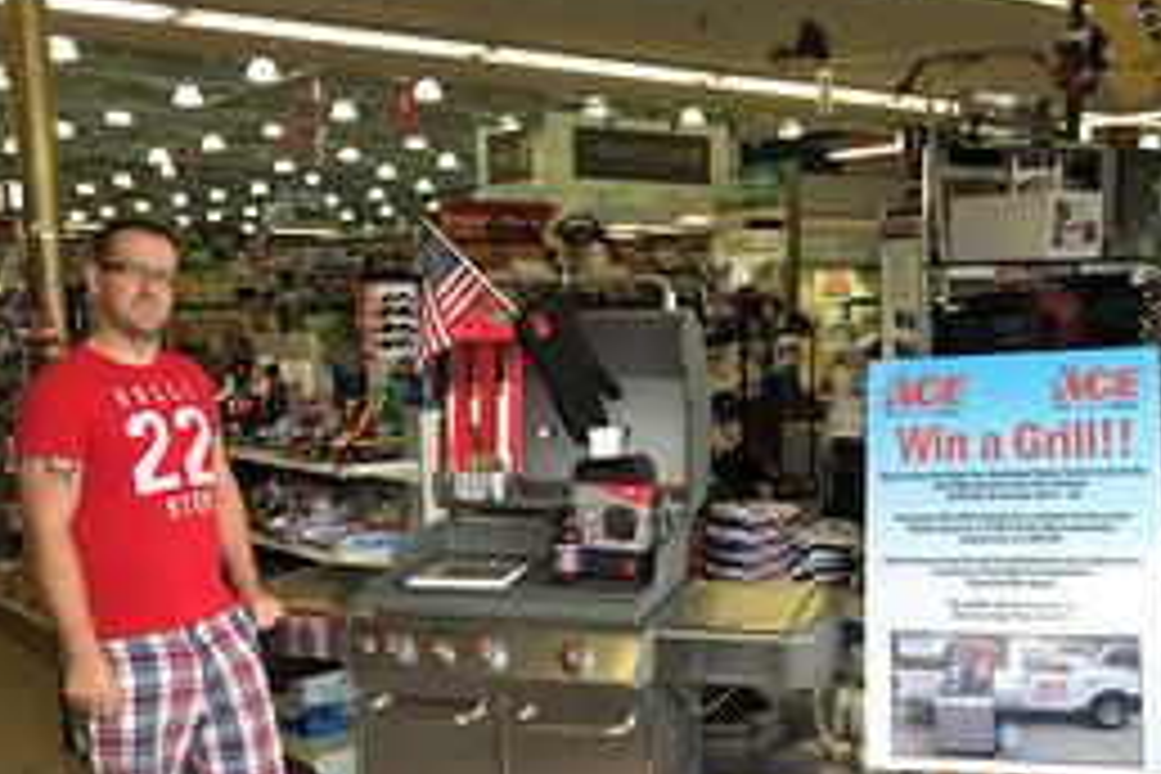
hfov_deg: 47.4
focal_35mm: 41
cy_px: 504
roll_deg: +1.2
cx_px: 578
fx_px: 1322
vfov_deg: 32.4
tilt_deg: -9.2
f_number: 2.2
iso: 32
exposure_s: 1/120
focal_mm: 4.15
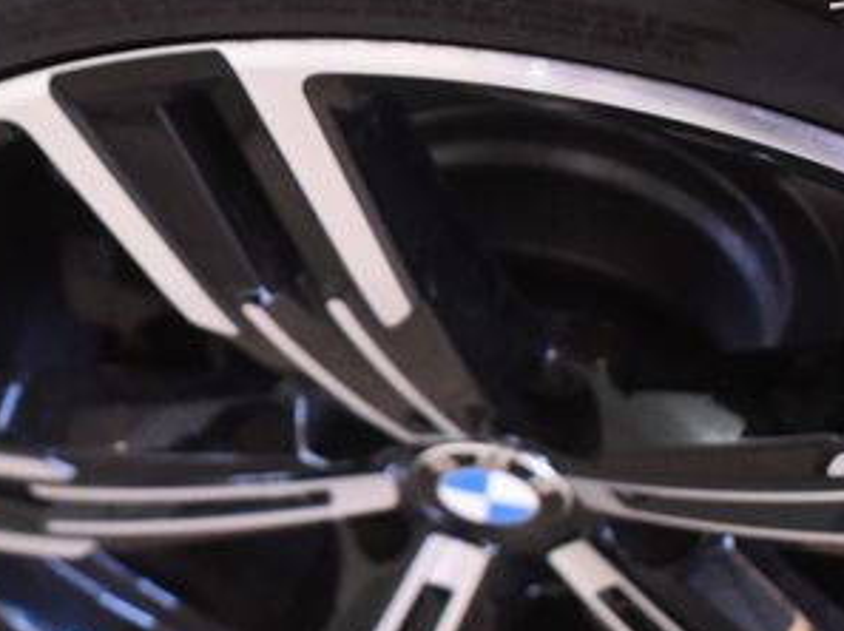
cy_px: 402
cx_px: 142
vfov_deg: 20.9
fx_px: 1705
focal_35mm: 70
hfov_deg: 27.1
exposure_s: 1/60
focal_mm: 18
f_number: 3.5
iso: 3600
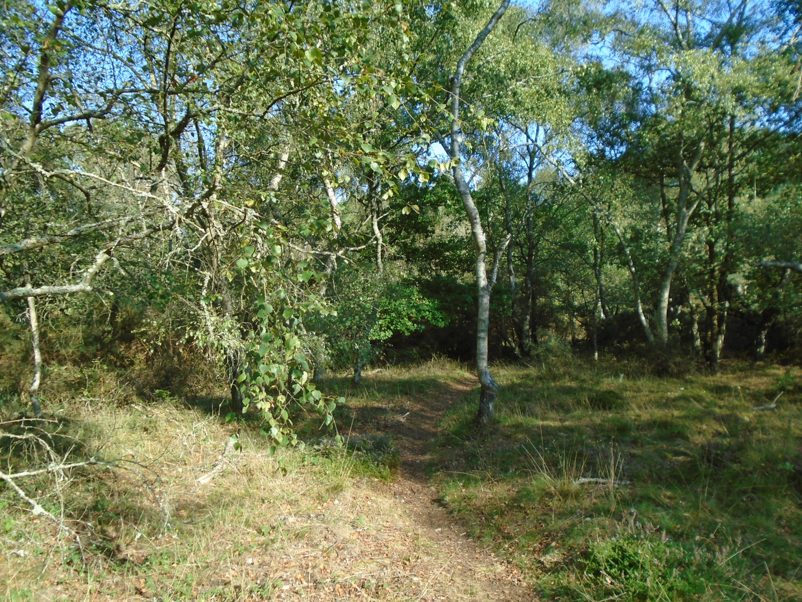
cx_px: 401
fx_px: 602
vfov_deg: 53.1
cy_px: 301
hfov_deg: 67.3
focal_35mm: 26
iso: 100
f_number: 3.2
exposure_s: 1/250
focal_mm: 4.6
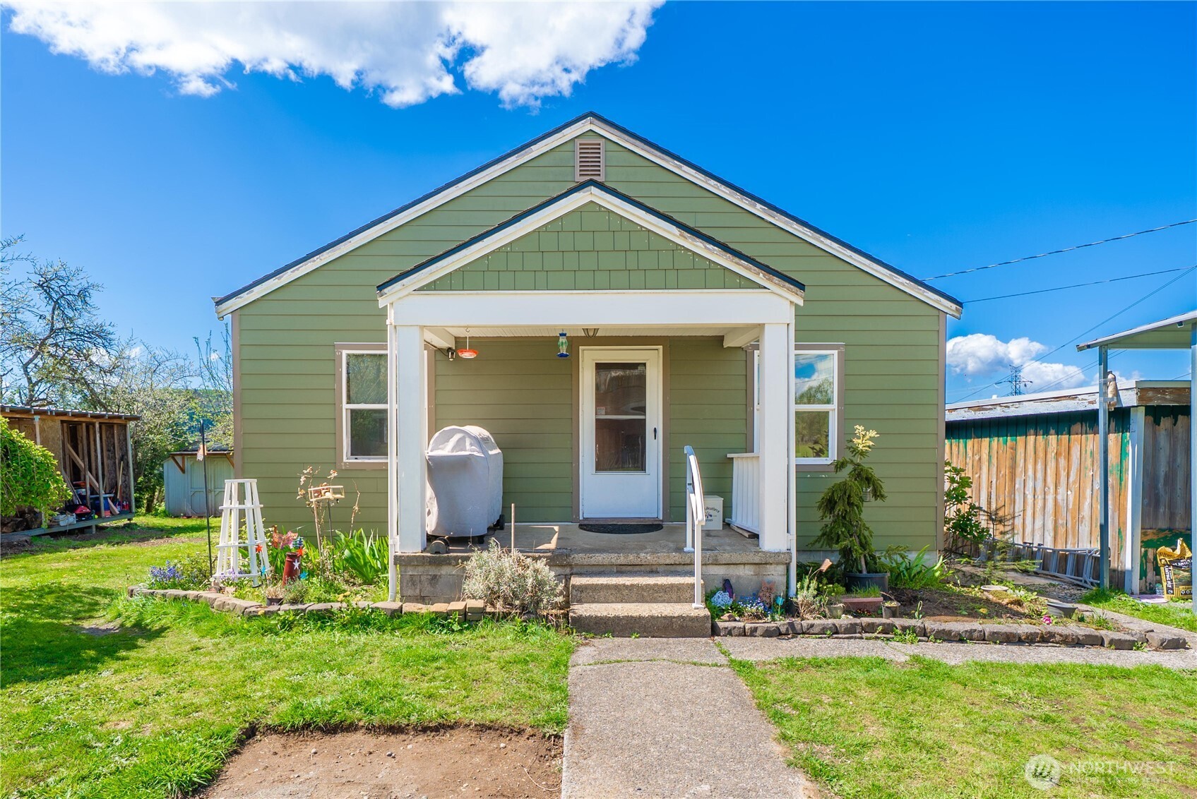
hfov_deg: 100.4
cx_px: 598
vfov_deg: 77.4
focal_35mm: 15
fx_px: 499
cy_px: 400
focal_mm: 15
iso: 80
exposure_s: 1/125
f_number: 7.1
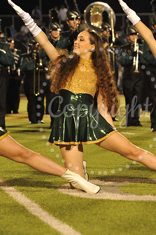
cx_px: 100
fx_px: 1222
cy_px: 110
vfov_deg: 10.9
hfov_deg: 7.3
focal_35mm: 188
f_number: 5.6
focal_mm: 145
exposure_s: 1/200
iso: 5000
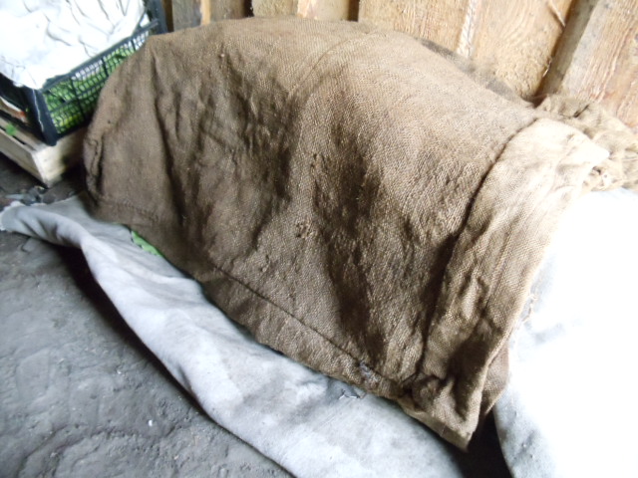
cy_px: 239
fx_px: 811
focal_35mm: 44
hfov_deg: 42.9
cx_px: 319
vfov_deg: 32.9
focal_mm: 6
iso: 800
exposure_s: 1/15
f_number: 3.5
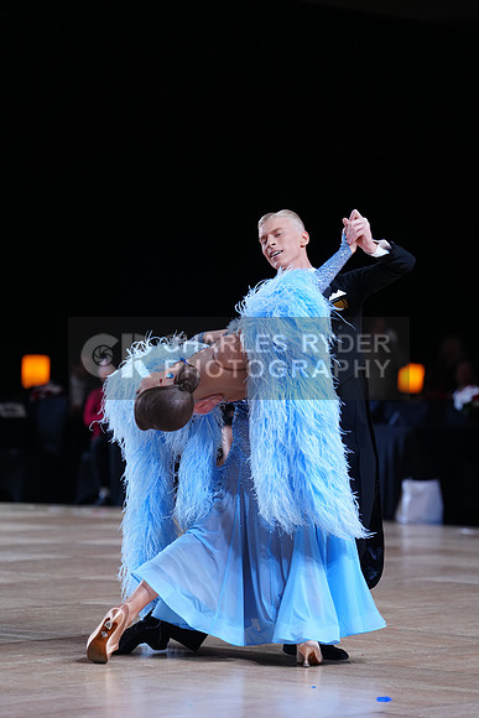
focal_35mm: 135
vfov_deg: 15.2
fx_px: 2693
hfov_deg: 10.2
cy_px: 359
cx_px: 240
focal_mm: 135
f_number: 2.8
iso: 800
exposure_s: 1/500
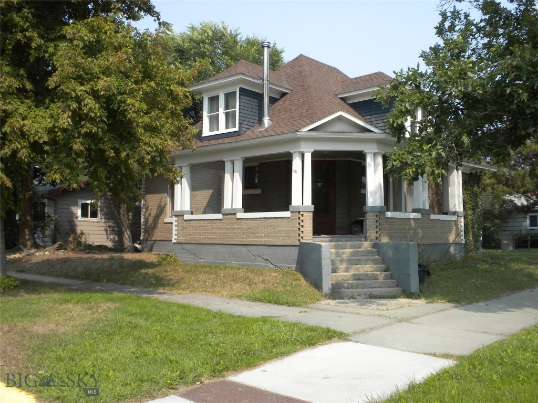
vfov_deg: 38.7
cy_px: 202
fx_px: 575
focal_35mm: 37
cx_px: 269
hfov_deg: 50.1
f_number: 10
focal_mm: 6.6
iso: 64
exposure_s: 1/74.7
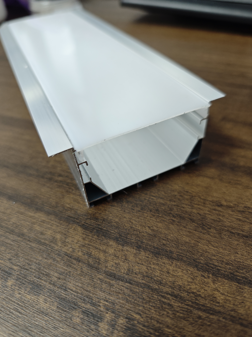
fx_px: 223
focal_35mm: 23
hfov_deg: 58.9
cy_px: 168
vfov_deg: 73.9
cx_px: 126
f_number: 1.62
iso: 320
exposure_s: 1/103
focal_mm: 6.55
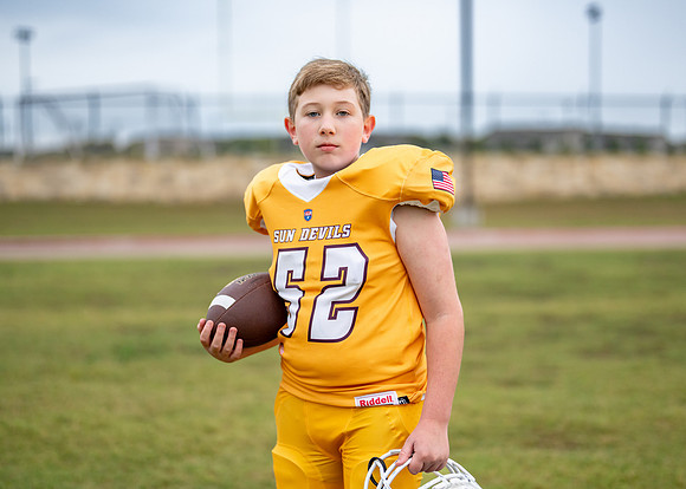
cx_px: 357
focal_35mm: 63
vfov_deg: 22.7
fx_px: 1220
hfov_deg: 31.4
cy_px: 242
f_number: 1.2
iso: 320
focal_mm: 50
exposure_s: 1/2000
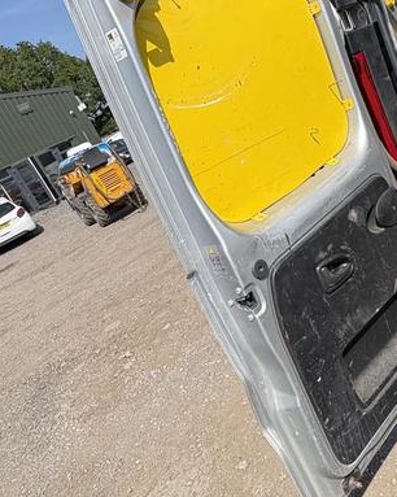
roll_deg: +11.7
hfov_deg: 44.1
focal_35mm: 32
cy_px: 176
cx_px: 304
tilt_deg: -8.3
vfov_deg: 54.8
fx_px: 470
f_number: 2.2
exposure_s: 1/921
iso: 40
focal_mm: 2.22
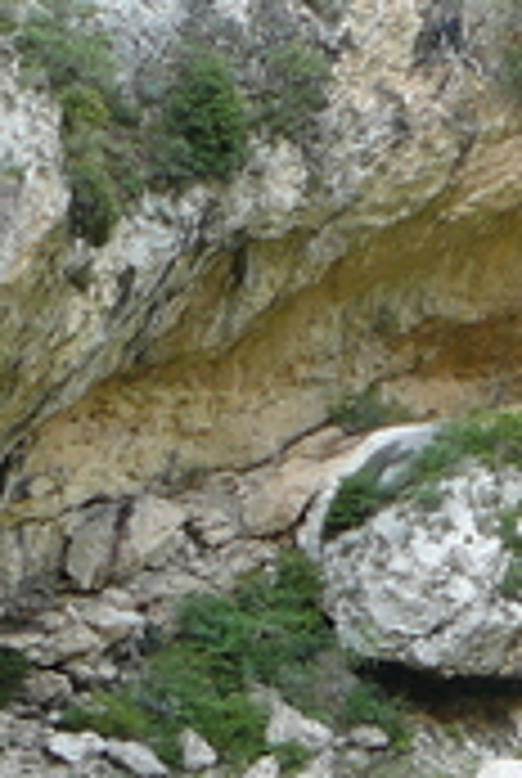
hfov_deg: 10.4
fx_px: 2729
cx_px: 882
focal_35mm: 126
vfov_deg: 16.2
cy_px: 315
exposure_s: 1/100
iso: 80
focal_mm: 5.2
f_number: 2.8
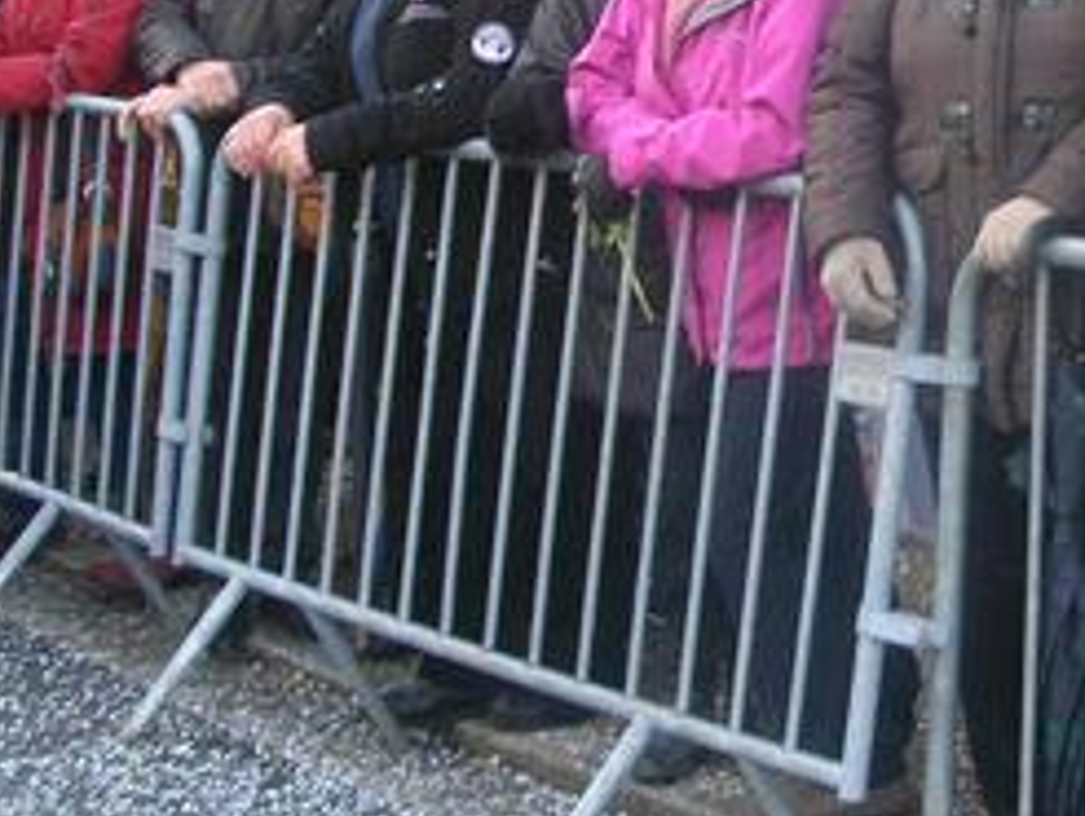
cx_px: 988
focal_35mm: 91
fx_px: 2855
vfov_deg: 16.2
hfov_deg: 21.0
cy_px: 296
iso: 50
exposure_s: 1/89.4
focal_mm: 5.8
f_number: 2.8
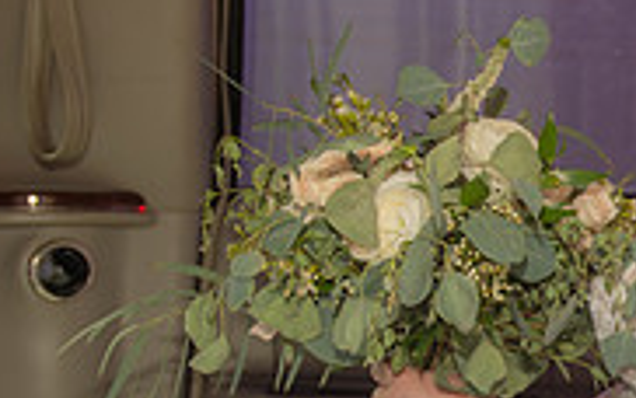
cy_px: 321
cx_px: 790
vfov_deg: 16.0
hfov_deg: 23.1
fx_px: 1405
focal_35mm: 81
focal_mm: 25
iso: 64
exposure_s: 1/60
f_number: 2.8
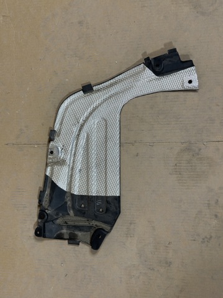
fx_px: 413
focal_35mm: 48
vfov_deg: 39.7
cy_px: 149
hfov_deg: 30.2
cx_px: 112
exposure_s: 1/50
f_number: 1.78
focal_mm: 6.86
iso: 100
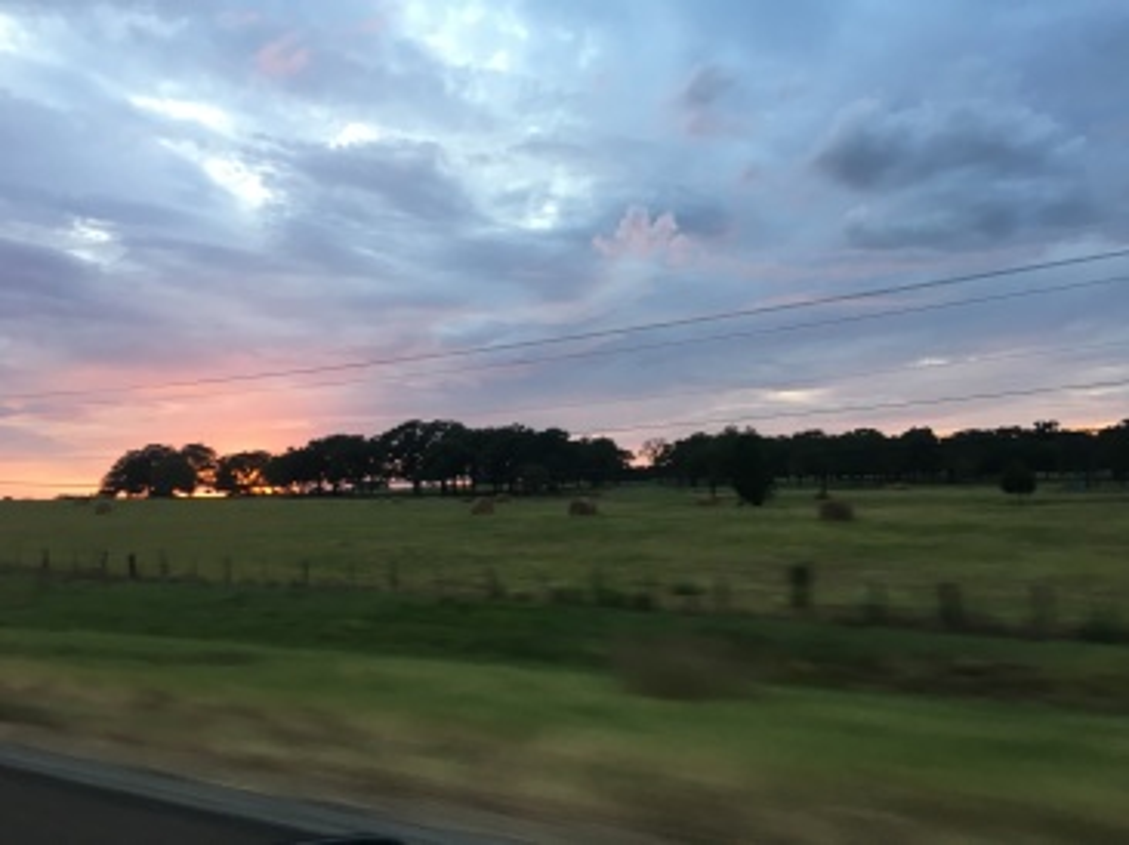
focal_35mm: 29
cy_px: 422
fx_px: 945
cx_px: 564
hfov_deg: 61.7
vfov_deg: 48.2
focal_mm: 4.15
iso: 50
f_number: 2.2
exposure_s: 1/30
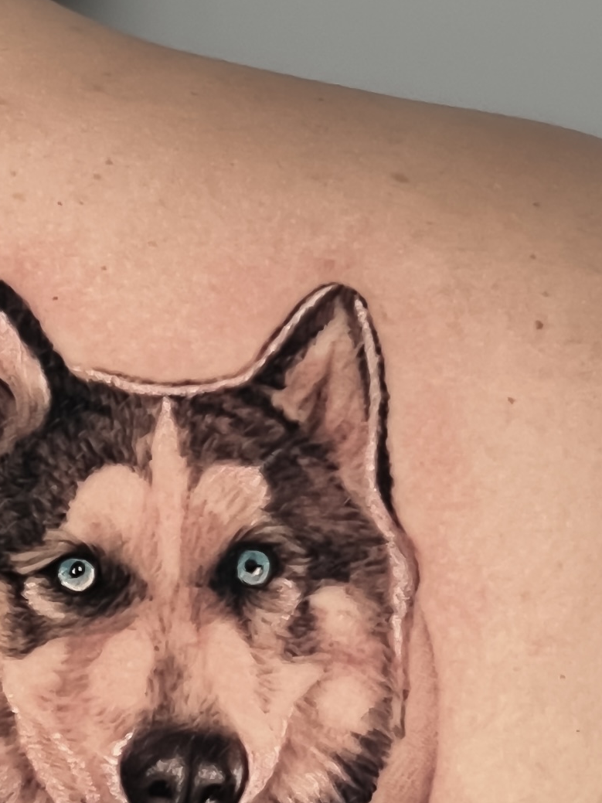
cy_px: 716
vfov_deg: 23.5
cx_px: 151
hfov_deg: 18.1
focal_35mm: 81
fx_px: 1879
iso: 250
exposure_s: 1/60
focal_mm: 5.7
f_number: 1.5
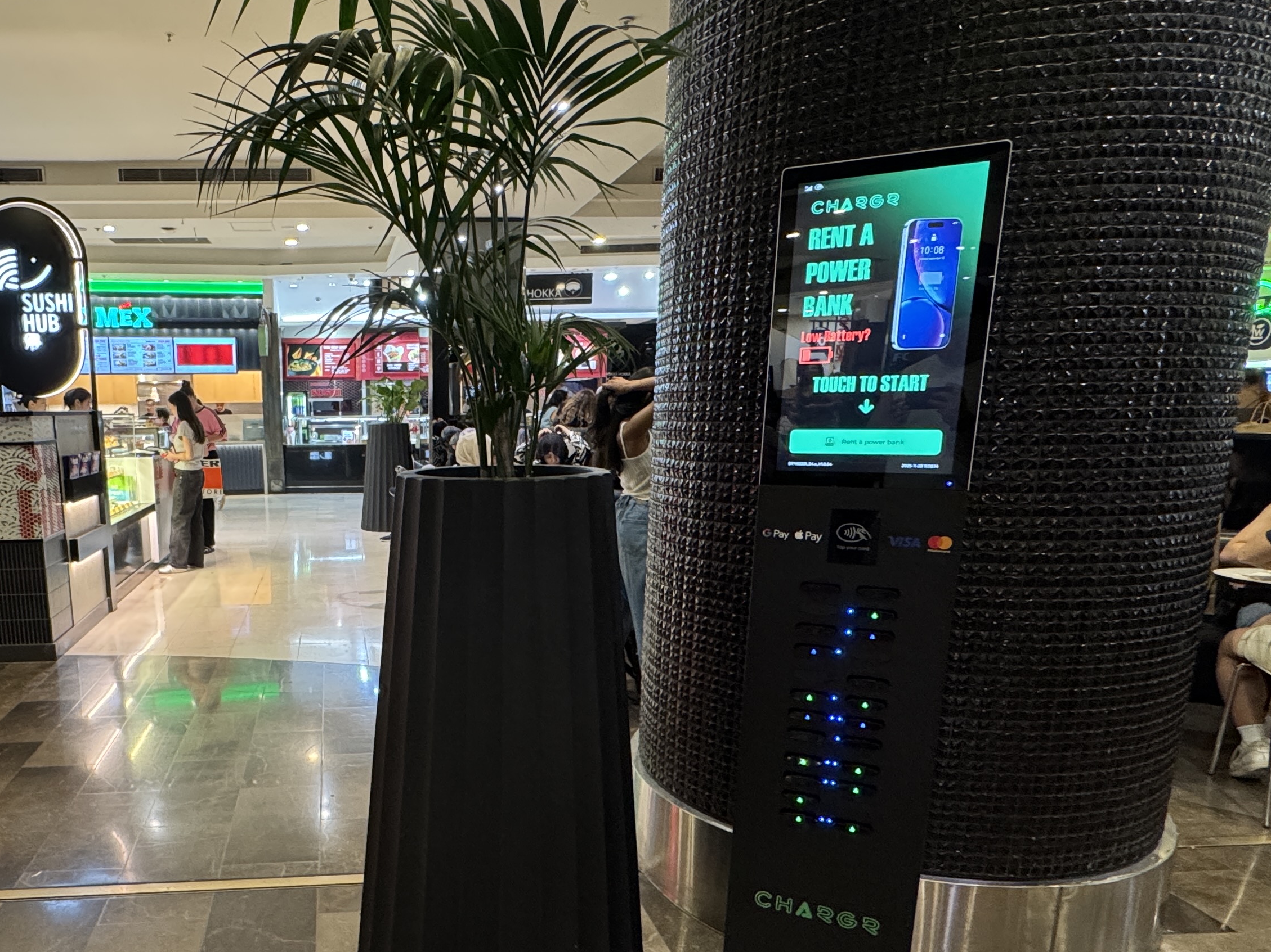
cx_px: 384
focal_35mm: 25
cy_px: 602
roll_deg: +1.0
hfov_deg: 66.7
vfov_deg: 54.2
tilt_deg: -12.0
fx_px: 918
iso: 400
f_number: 2.2
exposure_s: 1/50
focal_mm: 2.22
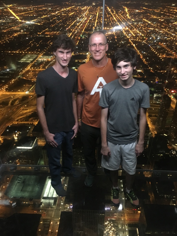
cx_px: 88
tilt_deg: -31.0
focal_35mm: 29
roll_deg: +0.6
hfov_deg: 48.2
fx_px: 198
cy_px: 118
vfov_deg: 61.6
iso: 400
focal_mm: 4.15
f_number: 2.2
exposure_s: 1/15
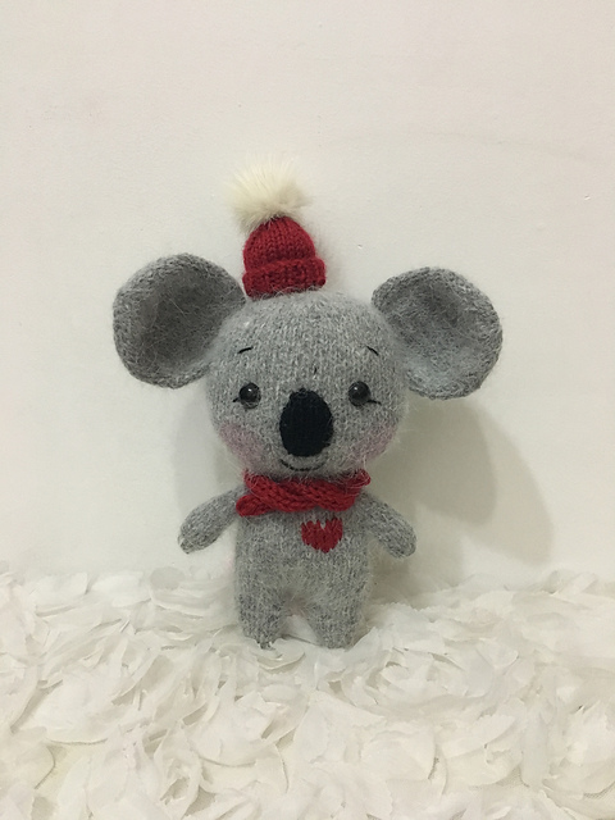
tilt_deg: -13.9
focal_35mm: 29
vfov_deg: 61.7
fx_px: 687
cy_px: 410
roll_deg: +0.6
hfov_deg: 48.2
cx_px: 308
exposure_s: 1/17
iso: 320
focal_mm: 4.15
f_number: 2.2
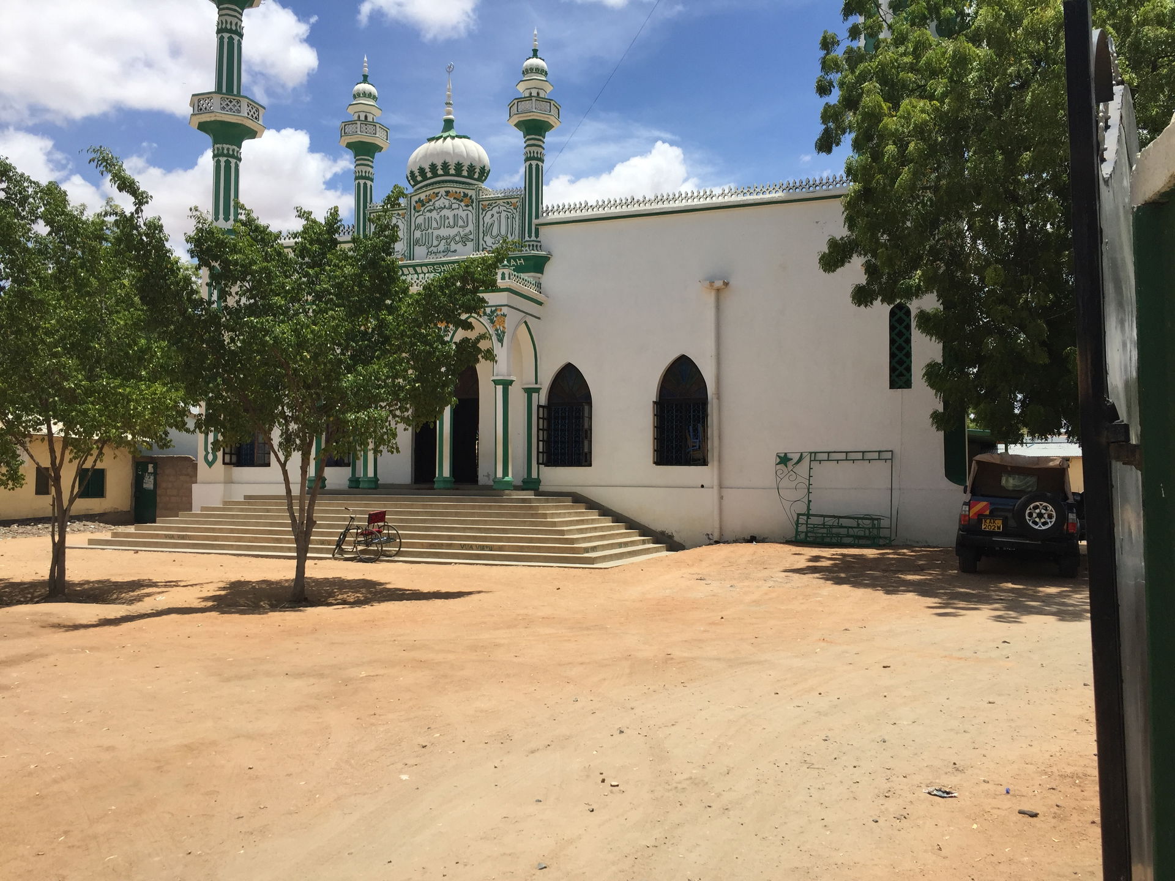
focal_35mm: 29
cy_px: 440
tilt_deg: +3.2
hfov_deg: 61.7
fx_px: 984
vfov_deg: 48.2
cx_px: 588
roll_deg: -1.4
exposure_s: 1/2639
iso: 32
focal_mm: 4.15
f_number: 2.2
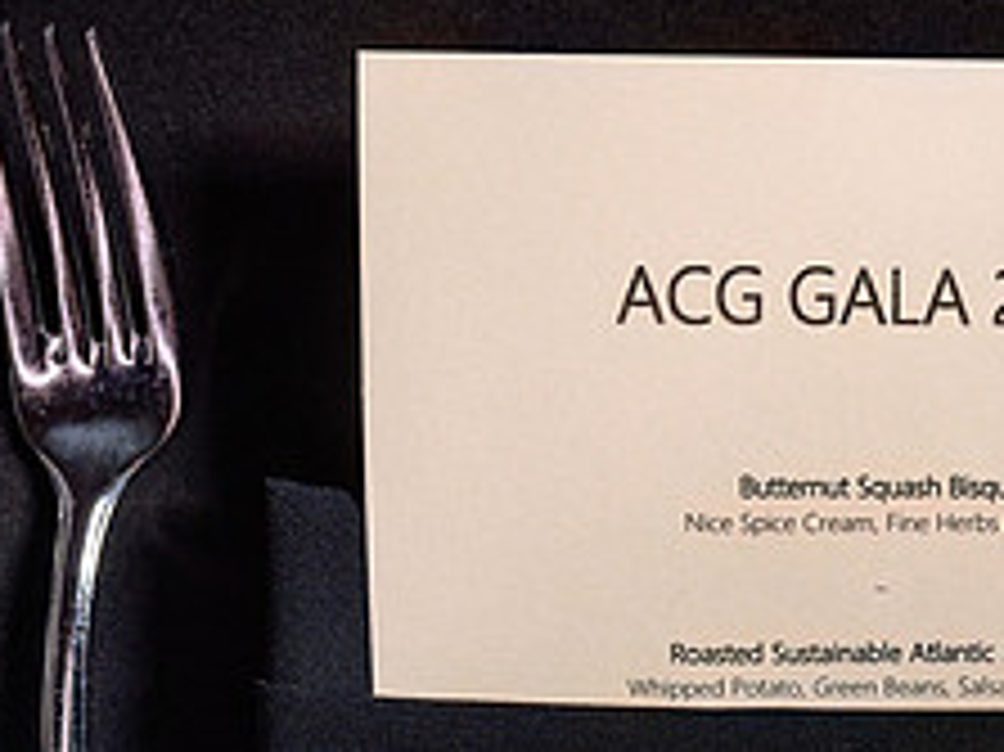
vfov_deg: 22.6
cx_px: 887
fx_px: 1884
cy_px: 381
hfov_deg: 28.8
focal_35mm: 65
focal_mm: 26
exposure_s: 1/60
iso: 1600
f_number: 4
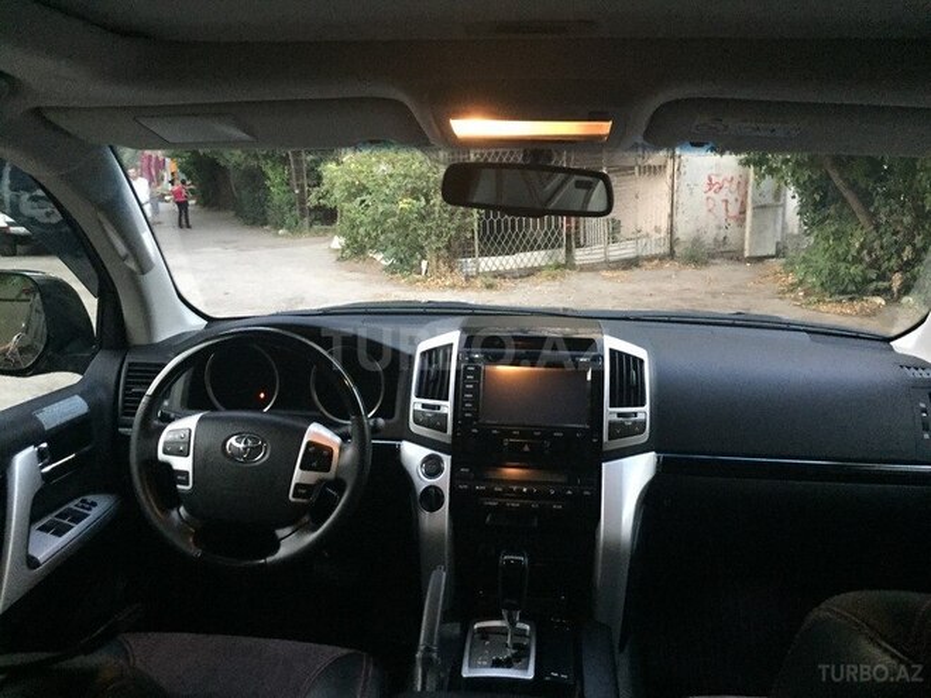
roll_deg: -0.4
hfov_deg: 61.7
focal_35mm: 29
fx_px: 780
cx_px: 466
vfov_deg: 48.2
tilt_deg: -13.1
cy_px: 349
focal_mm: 4.15
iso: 250
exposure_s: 1/25
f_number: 2.2
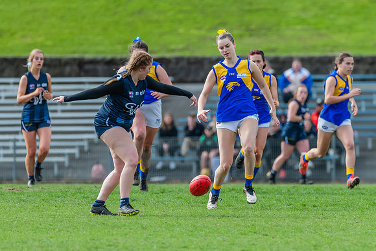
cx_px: 233
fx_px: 6601
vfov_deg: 2.2
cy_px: 108
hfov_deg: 3.3
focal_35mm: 632
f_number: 6
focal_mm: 420
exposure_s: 1/1600
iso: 900
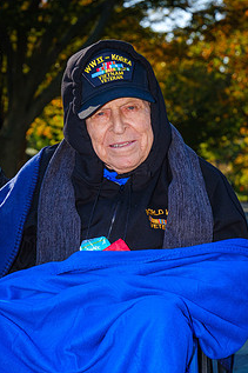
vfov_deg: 17.3
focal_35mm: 118
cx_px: 115
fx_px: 1221
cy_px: 253
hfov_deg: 11.6
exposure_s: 1/400
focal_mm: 55.1
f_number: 5.6
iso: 400
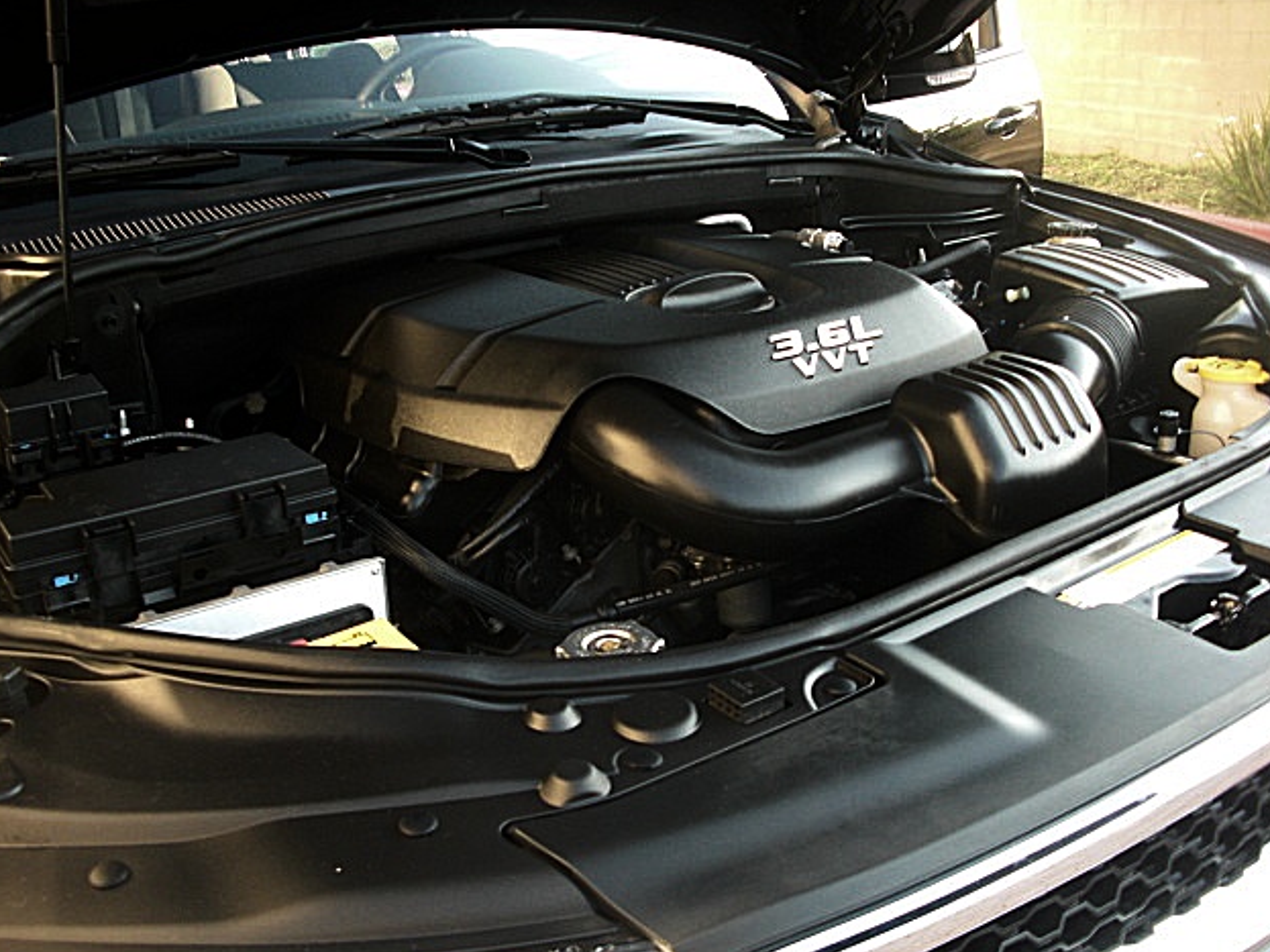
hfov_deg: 50.1
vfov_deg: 38.7
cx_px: 630
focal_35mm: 37
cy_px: 483
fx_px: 1357
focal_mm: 6.3
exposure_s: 1/125
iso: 200
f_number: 2.8
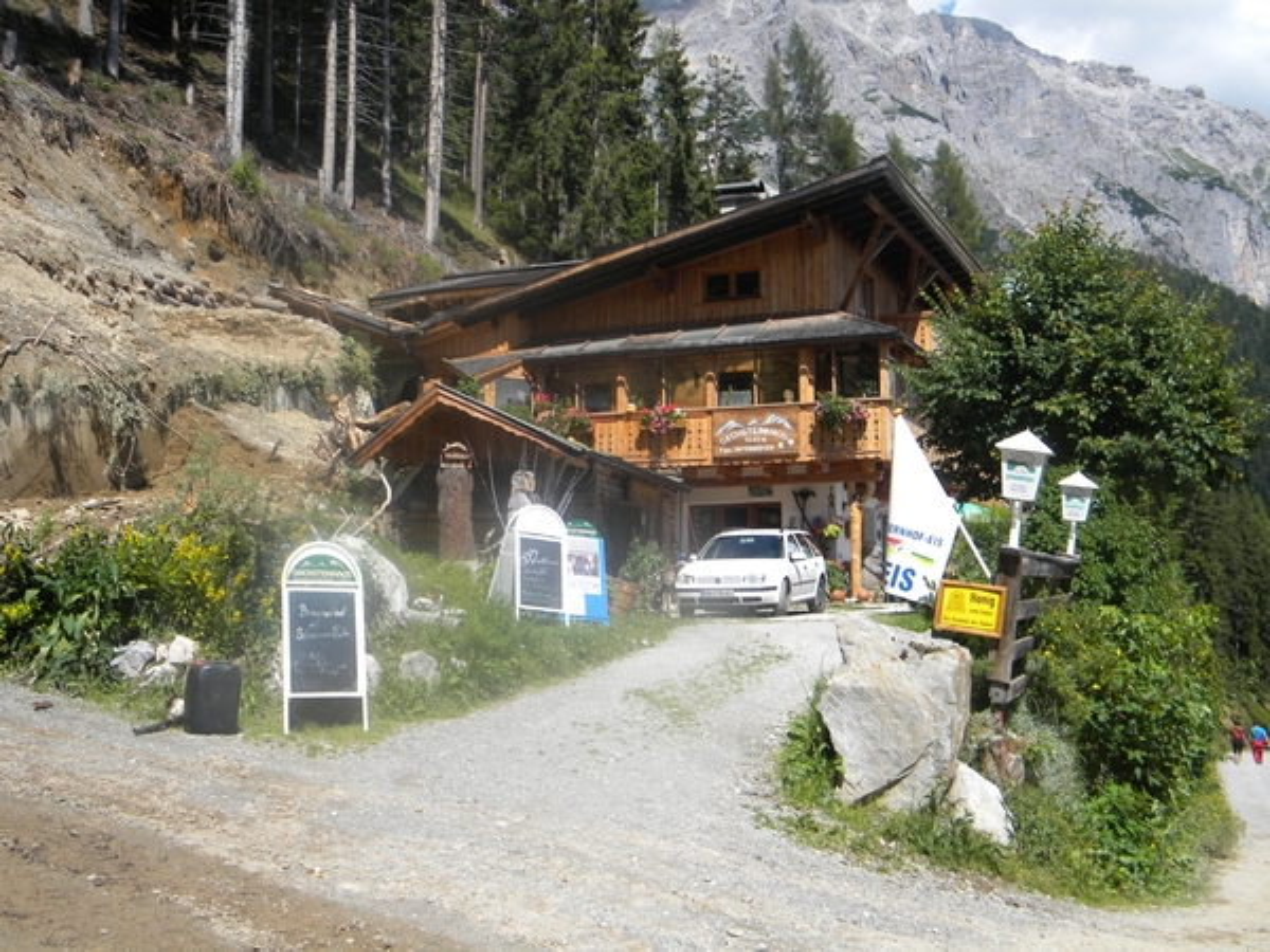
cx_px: 635
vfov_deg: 35.1
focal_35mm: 41
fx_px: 1504
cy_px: 476
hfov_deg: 45.8
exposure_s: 1/744
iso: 80
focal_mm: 7.3
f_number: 3.8
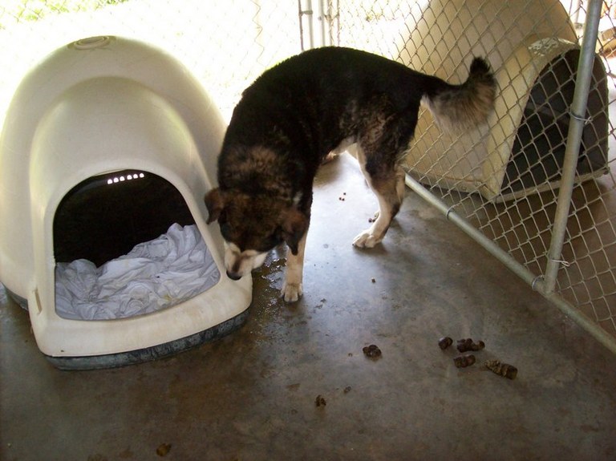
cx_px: 308
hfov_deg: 51.4
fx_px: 640
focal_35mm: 36
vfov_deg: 39.6
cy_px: 230
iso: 200
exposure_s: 1/87.3
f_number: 2.7
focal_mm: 6
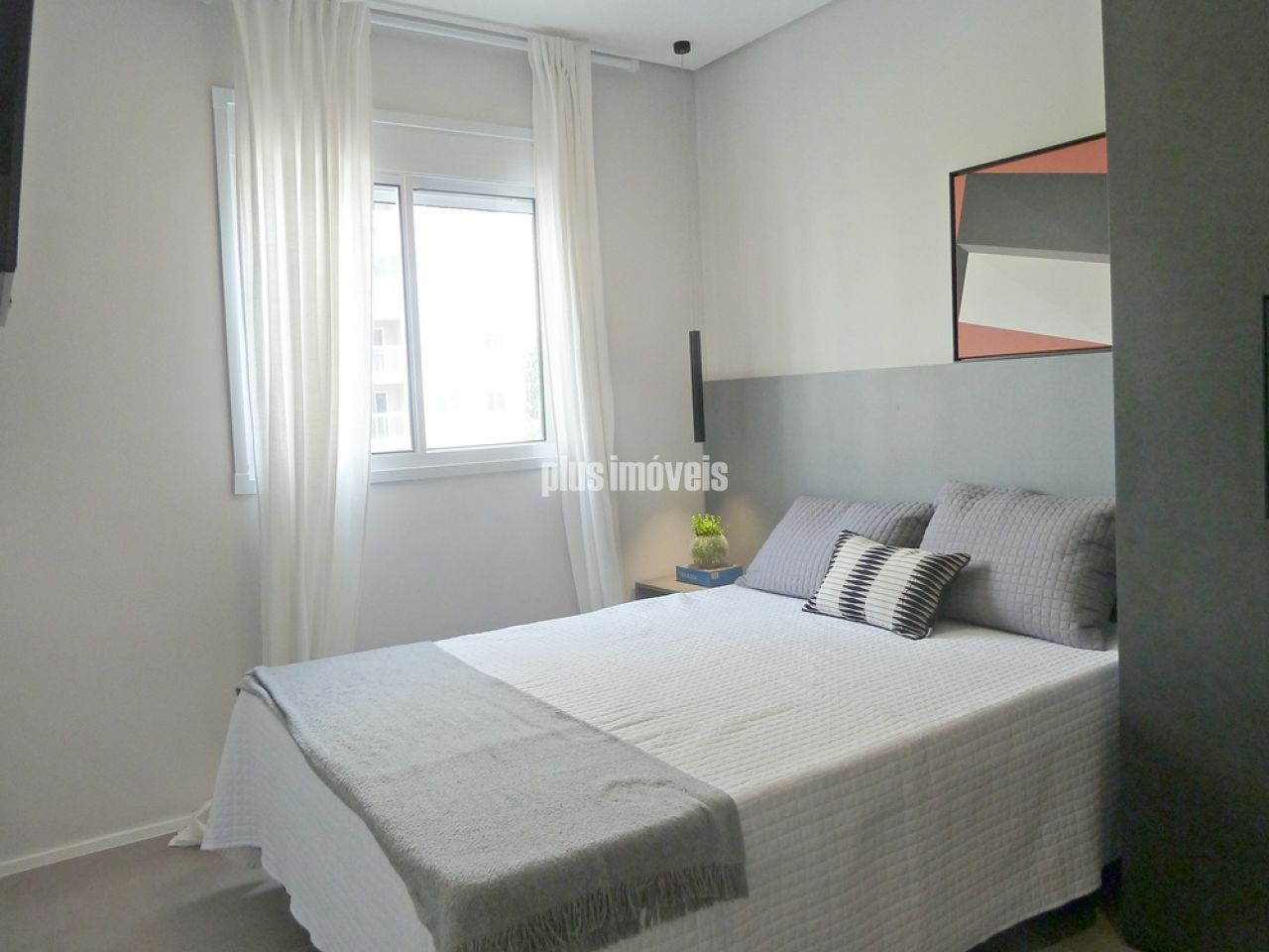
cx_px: 634
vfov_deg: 54.9
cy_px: 476
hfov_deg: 69.4
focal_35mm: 25
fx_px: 916
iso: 125
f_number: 3.3
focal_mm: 4.1
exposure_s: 1/50
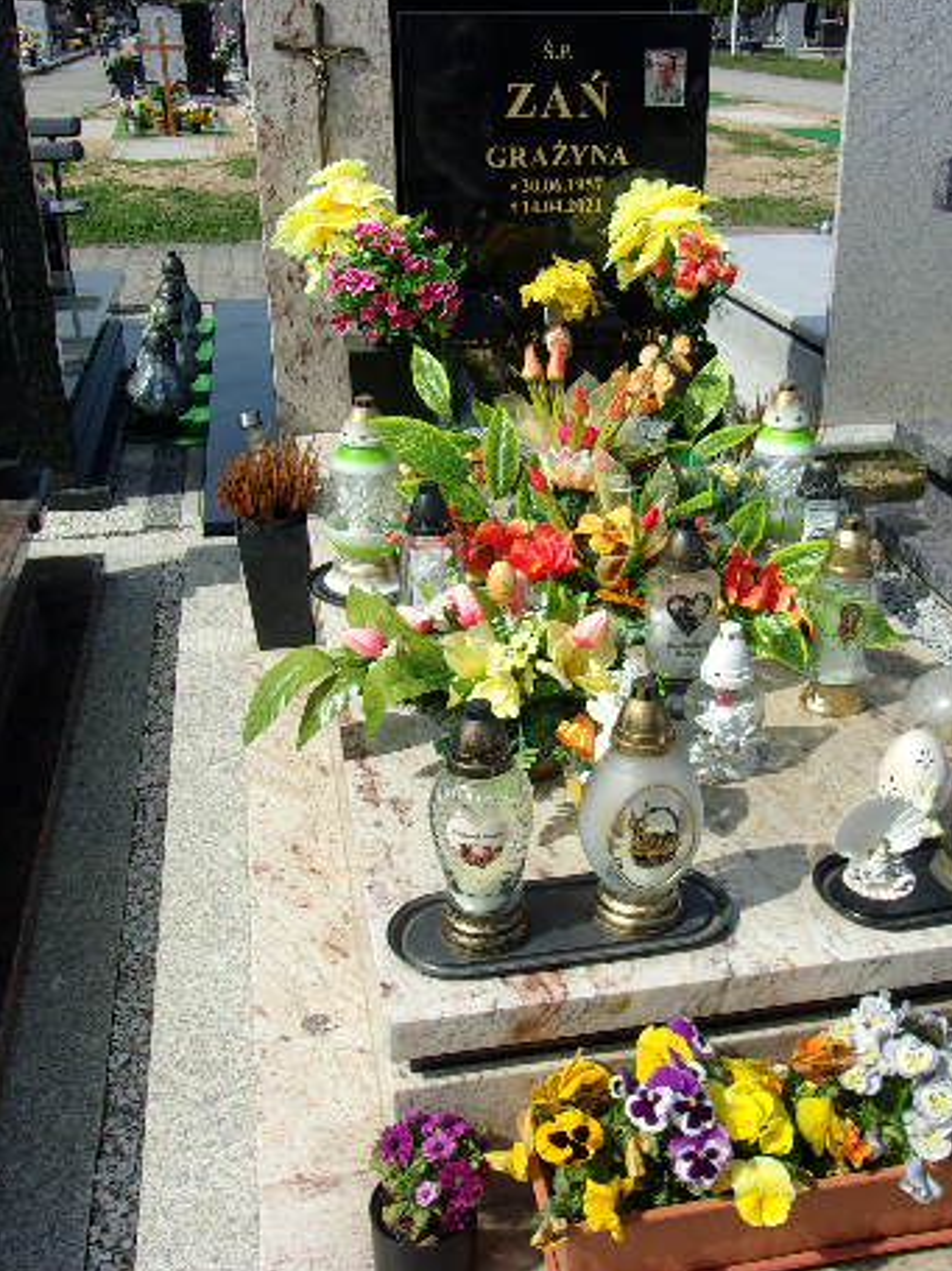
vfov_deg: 49.0
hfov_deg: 37.5
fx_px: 1394
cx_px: 575
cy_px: 606
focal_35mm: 38
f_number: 10.4
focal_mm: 4.9
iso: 80
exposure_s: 1/120
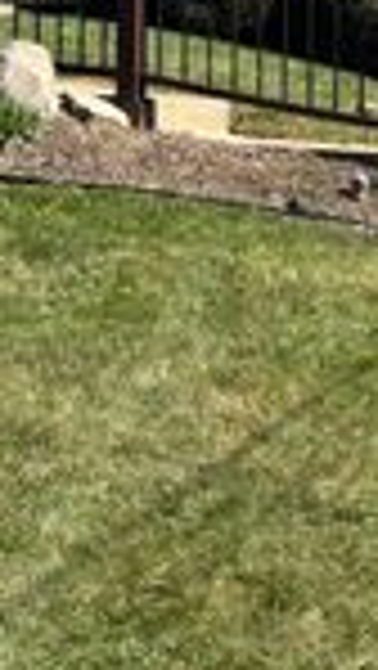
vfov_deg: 23.8
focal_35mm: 88
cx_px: 405
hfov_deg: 13.5
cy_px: 128
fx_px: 1565
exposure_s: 1/3145
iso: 80
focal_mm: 6.76
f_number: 1.78
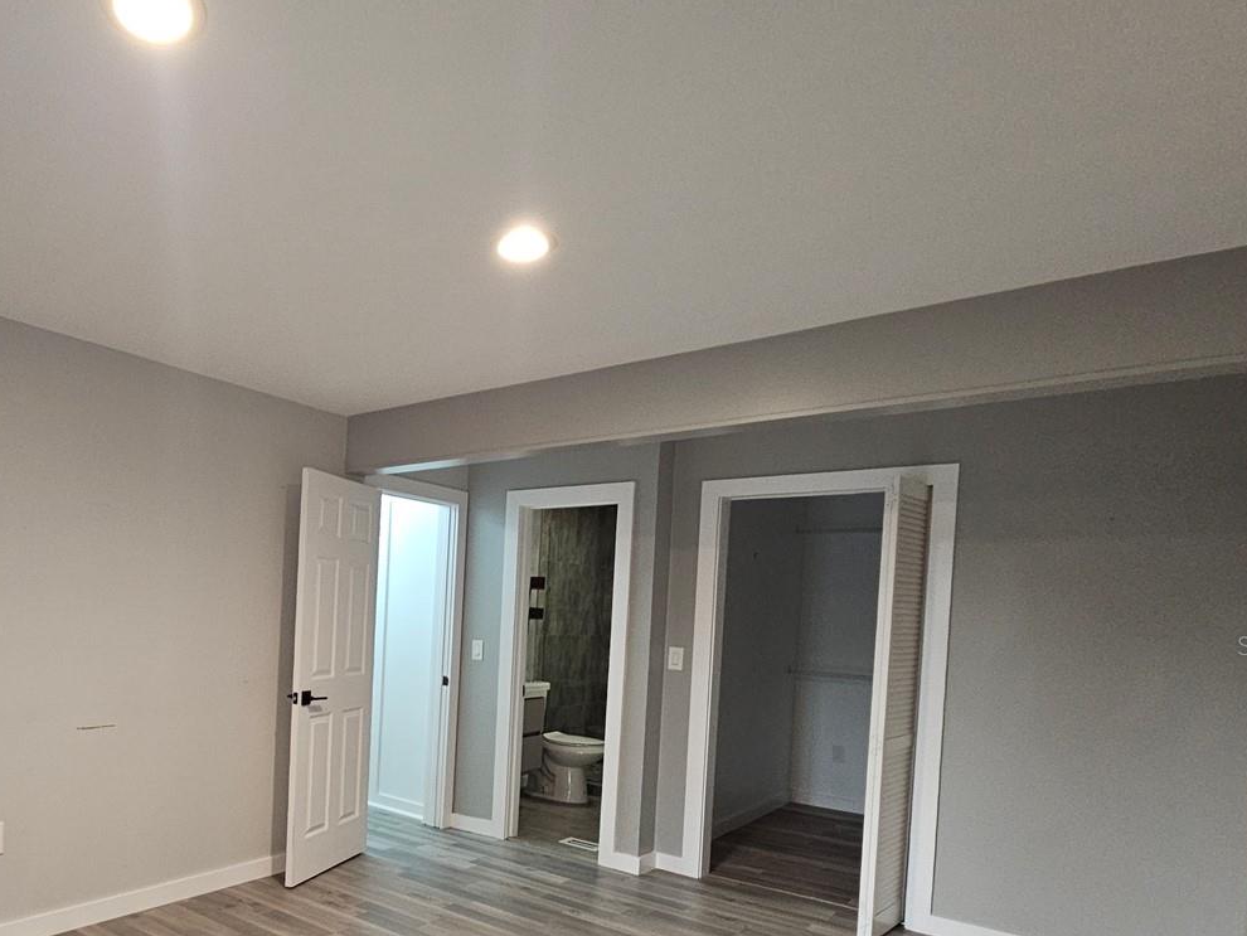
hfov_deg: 74.6
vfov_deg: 61.5
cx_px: 349
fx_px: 757
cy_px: 645
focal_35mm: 21
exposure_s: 1/60
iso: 250
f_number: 2.2
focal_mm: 2.2
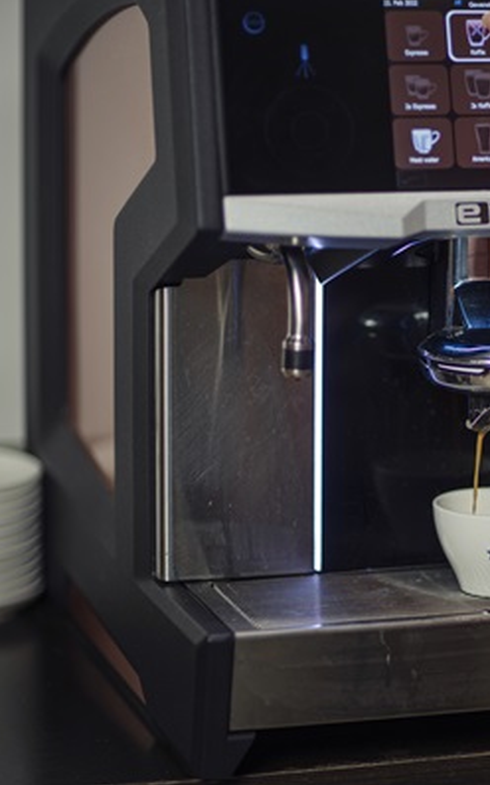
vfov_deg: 15.9
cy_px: 392
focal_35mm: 131
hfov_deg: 9.9
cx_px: 530
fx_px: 2800
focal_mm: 85
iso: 200
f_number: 1.3
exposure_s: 1/500
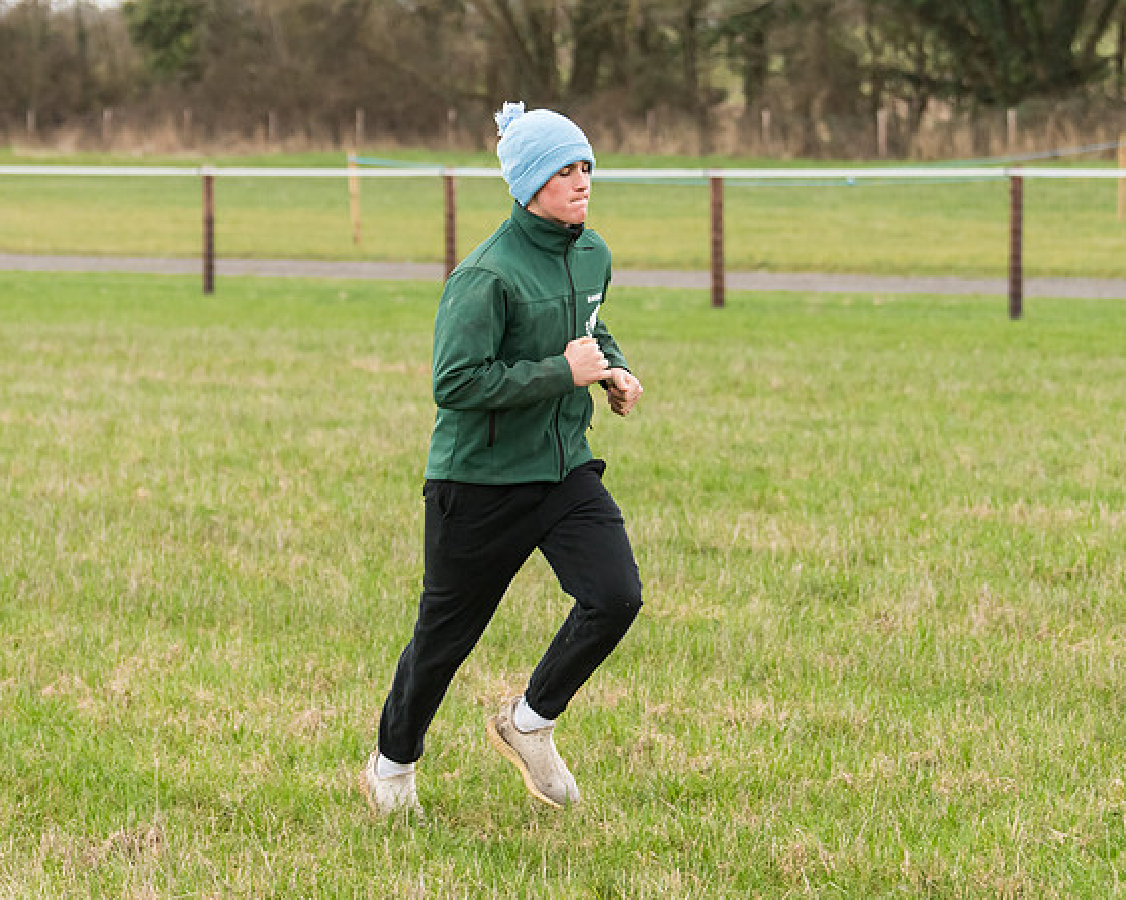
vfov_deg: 9.8
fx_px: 5229
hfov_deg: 12.3
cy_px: 449
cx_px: 502
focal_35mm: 157
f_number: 4
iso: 800
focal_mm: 92
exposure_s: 1/1250
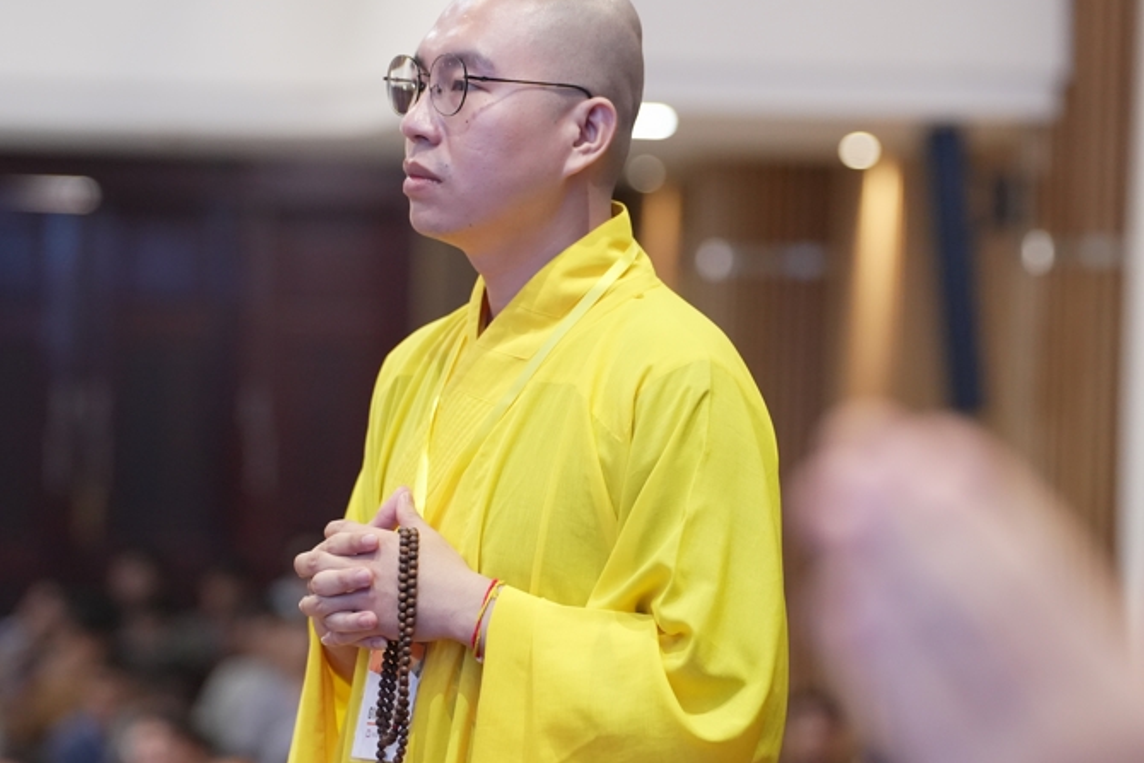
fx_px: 5085
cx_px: 542
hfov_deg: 12.8
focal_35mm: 160
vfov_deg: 8.6
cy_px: 372
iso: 4000
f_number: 2.8
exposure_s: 1/200
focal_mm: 110
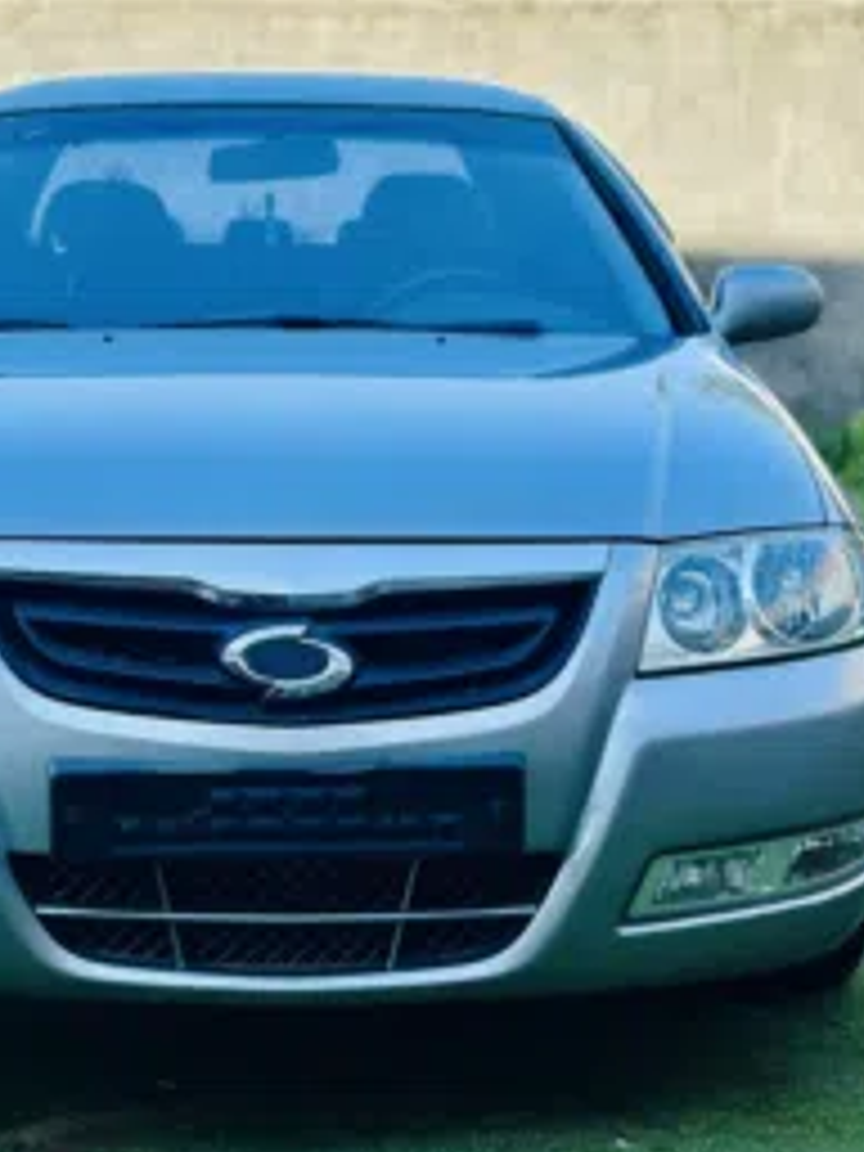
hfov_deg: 19.6
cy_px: 464
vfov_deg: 25.9
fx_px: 2496
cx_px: 274
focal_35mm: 75
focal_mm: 6.86
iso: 80
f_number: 1.78
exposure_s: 1/2732
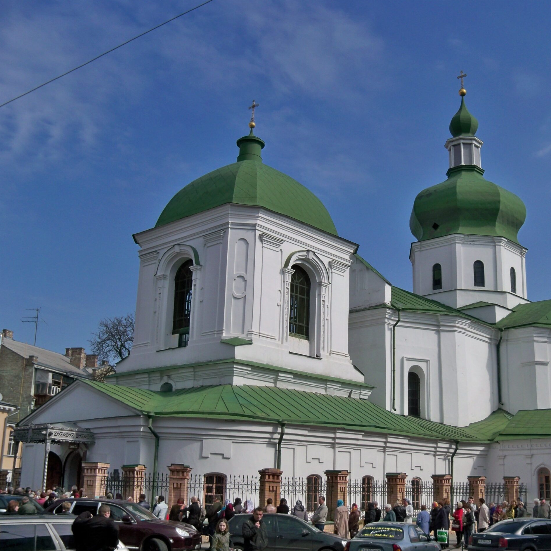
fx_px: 756
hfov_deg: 39.6
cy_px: 274
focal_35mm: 42
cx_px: 359
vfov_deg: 40.0
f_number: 3.5
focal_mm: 6.2
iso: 64
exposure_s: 1/1250
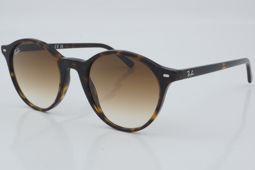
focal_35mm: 75
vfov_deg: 18.2
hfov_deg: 27.0
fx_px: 531
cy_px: 85
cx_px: 128
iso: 100
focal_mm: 50
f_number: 29
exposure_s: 1/4
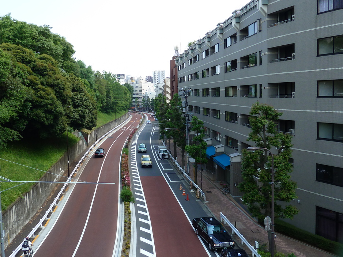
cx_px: 144
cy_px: 116
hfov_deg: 56.5
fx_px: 317
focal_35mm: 32
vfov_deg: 44.1
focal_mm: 4.1
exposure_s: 1/200
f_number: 4
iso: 80
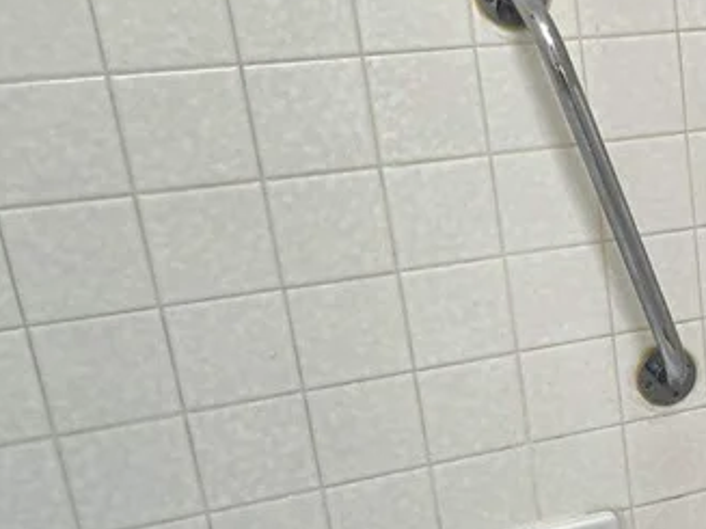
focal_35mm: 72
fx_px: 1468
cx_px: 982
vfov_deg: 20.1
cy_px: 451
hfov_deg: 23.1
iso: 100
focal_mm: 5.4
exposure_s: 1/120
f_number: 1.8
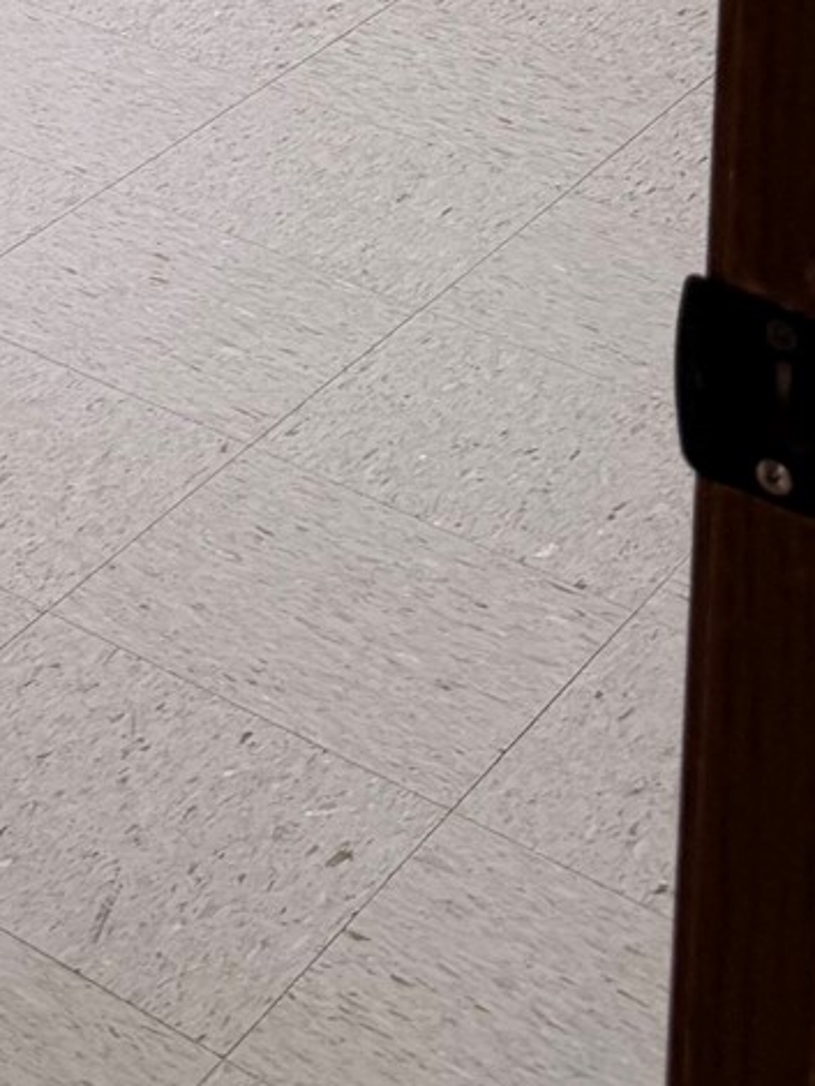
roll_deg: -0.6
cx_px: -674
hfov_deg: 13.5
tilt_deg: -5.7
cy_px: -1077
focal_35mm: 98
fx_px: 3074
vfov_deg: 15.8
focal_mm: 6.76
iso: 80
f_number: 1.78
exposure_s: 1/120
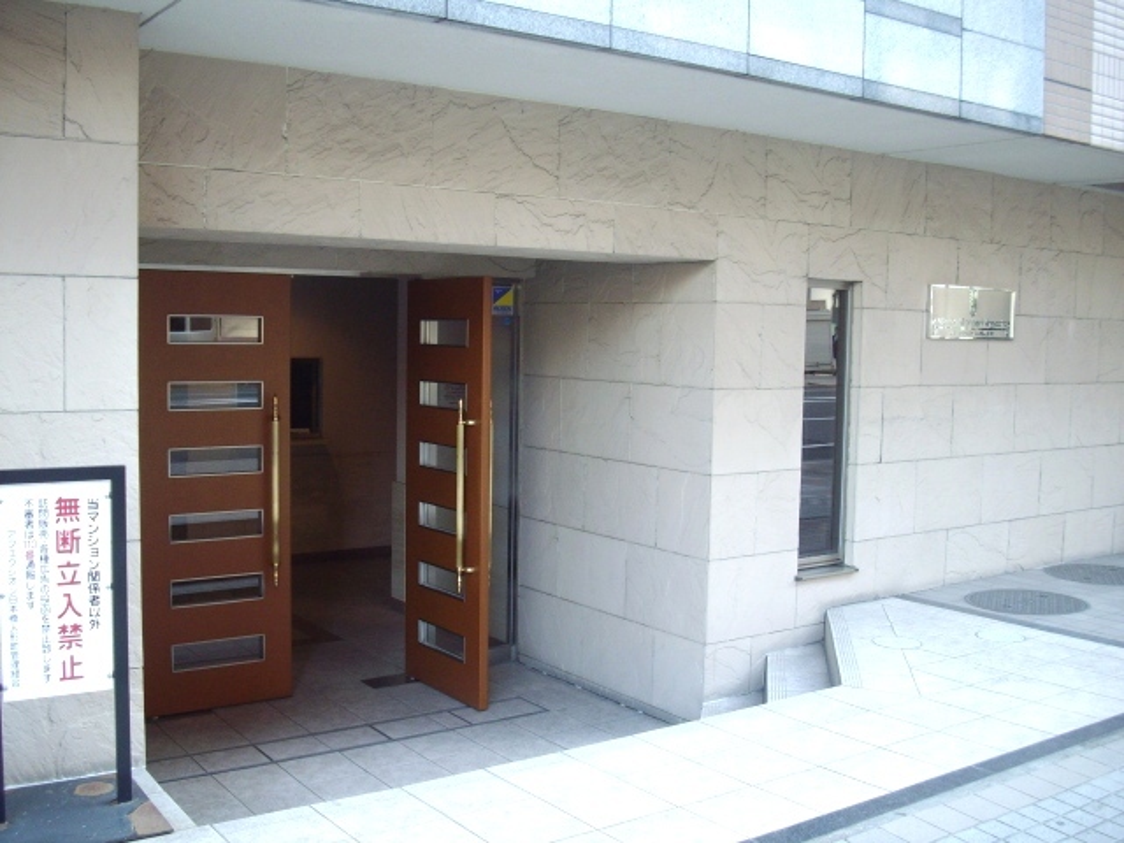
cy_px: 422
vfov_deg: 38.7
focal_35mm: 37
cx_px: 562
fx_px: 1201
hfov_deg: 50.1
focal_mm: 6.2
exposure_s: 1/60
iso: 160
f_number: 2.8
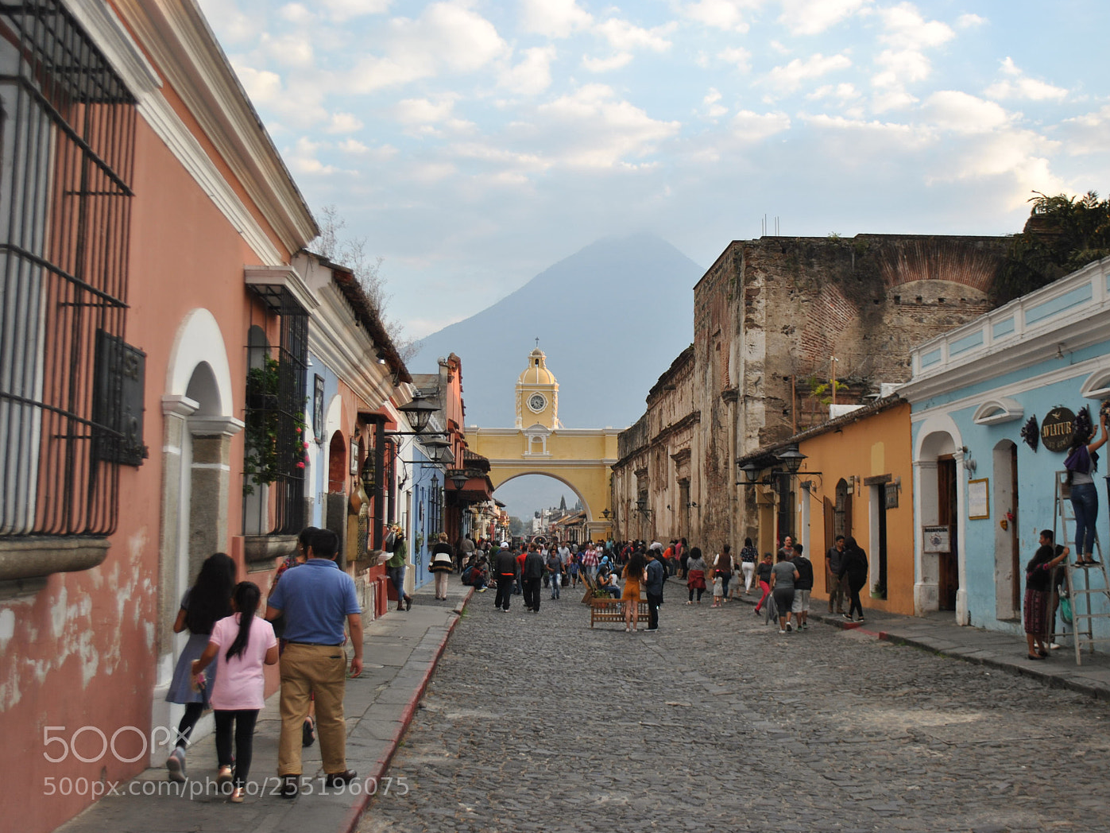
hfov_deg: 43.7
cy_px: 423
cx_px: 629
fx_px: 1379
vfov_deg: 33.6
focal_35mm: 43
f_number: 4.2
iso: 100
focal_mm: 26
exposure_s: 1/160
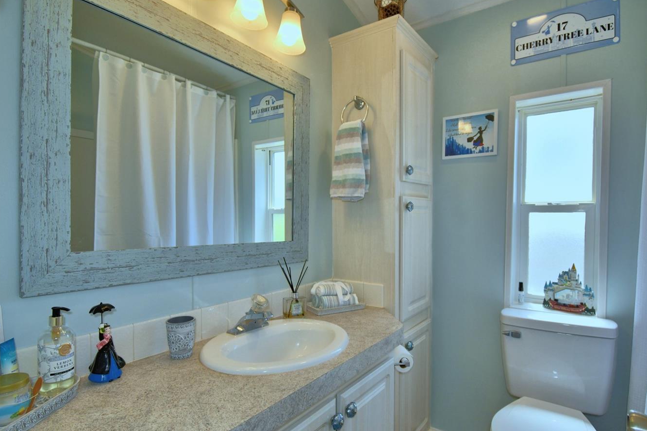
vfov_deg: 67.3
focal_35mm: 18
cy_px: 231
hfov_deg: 89.9
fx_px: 323
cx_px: 342
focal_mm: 10
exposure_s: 1/160
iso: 100
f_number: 4.5
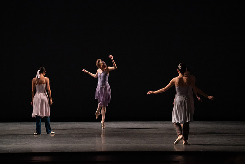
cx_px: 122
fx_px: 1082
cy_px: 82
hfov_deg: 12.9
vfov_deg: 8.6
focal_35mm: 159
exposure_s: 1/400
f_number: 5.6
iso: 12800
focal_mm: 159
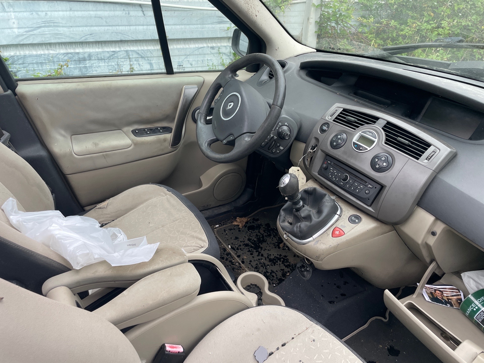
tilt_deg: -29.3
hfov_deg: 67.3
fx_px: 364
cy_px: 182
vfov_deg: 53.1
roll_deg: -3.6
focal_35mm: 26
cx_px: 242
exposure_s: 1/121
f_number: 1.6
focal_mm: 4.2
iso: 80
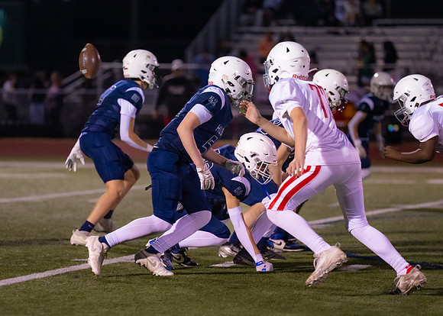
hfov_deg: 7.9
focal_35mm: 256
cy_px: 179
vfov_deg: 5.6
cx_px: 182
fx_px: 3215
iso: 3200
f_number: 2.8
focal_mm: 176
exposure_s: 1/1000
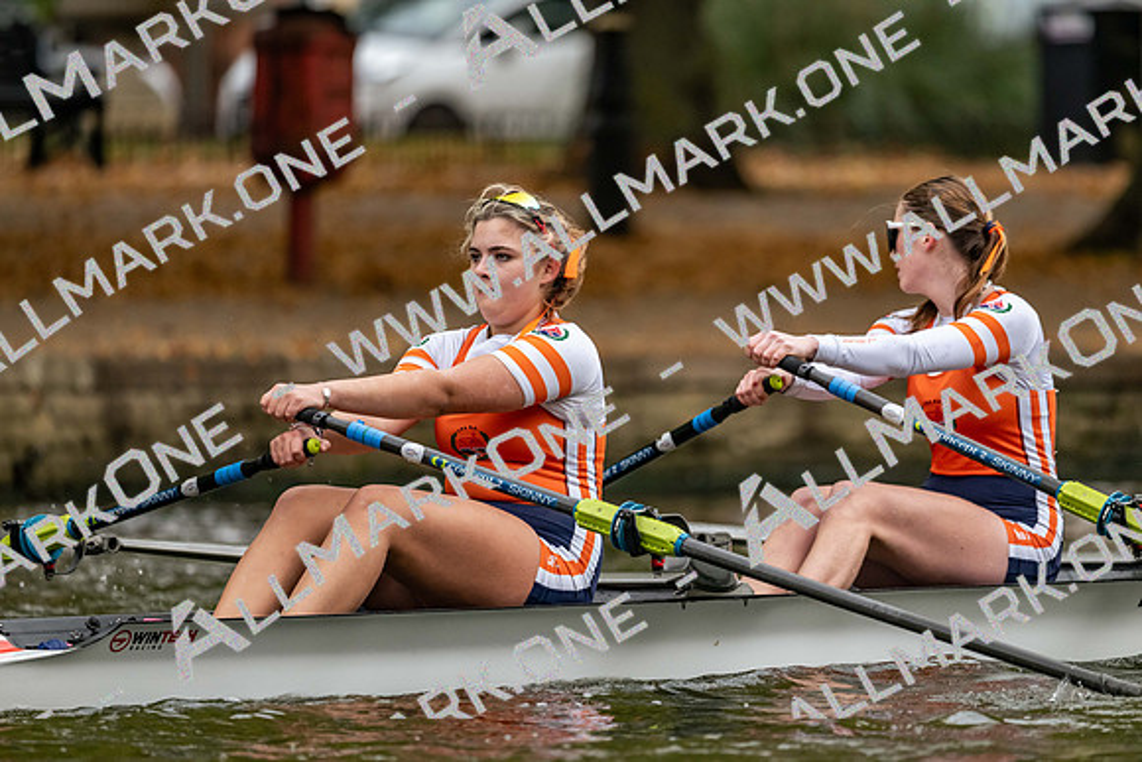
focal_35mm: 400
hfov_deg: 5.2
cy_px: 381
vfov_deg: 3.4
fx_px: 12691
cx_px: 571
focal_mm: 400
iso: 2000
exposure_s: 1/2500
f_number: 4.5
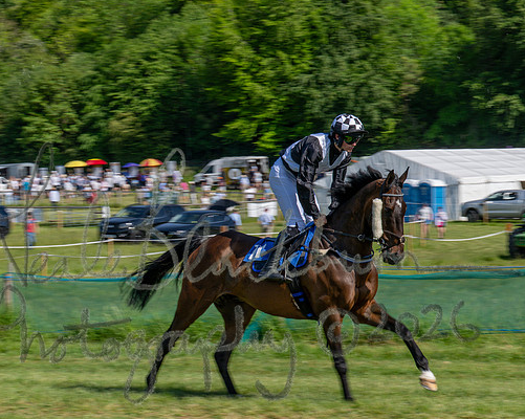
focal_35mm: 133
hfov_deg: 14.5
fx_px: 2065
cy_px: 221
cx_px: 244
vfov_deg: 11.6
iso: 160
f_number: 14
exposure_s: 1/160
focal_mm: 70
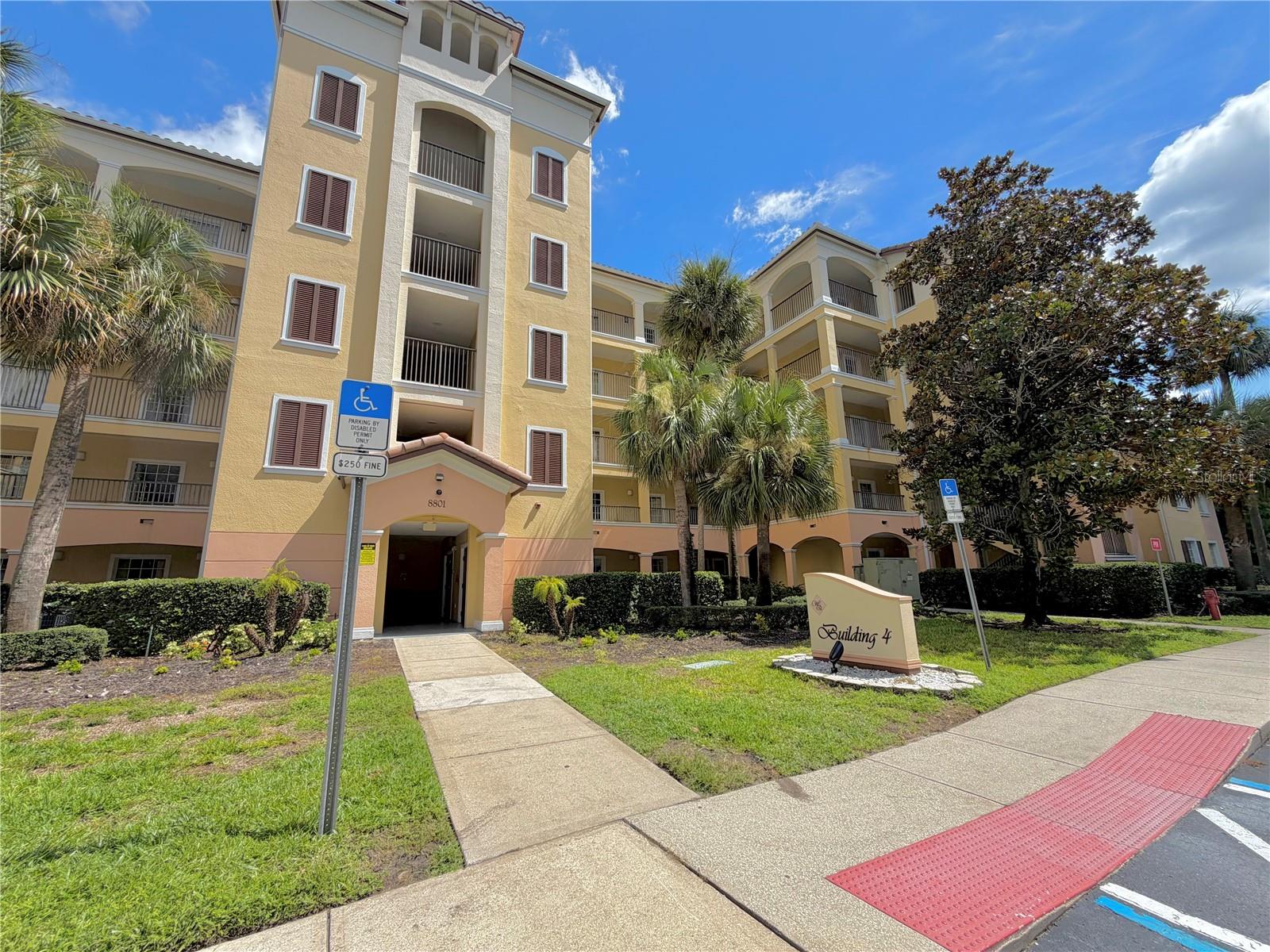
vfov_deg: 85.7
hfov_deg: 102.1
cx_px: 635
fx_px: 514
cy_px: 476
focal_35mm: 14
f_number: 2.2
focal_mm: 2.22
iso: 20
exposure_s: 1/770
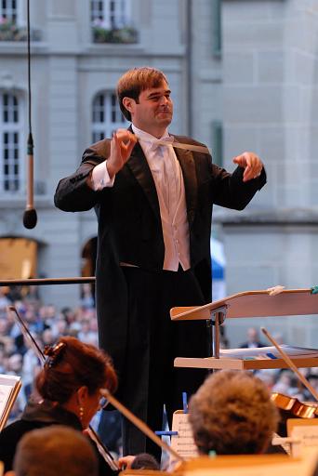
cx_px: 159
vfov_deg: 11.0
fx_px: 2481
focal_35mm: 188
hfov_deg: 7.3
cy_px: 238
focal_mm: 125
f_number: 4
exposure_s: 1/80
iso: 800
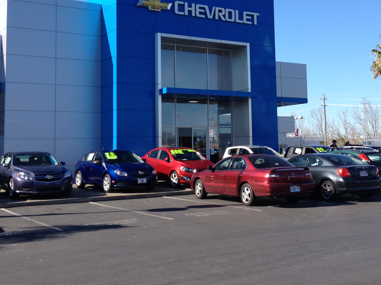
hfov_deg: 34.9
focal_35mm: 55
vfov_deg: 26.4
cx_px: 221
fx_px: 605
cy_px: 93
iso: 64
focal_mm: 4.28
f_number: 2.4
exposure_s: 1/1104
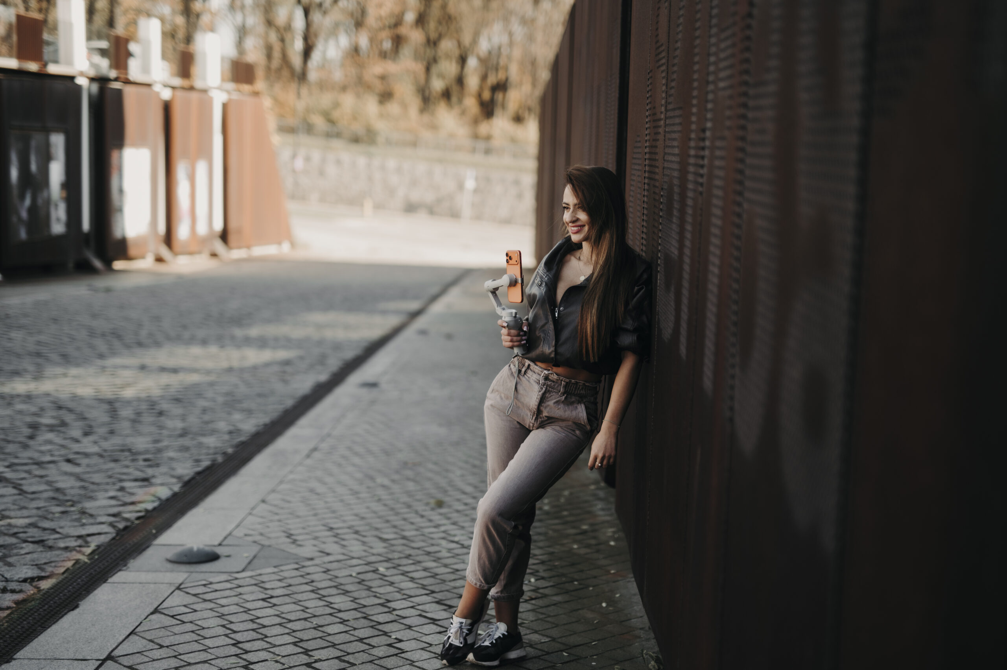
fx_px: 1398
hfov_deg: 39.6
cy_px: 335
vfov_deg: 27.0
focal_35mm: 50
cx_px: 504
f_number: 1.4
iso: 250
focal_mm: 50
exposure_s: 1/2500
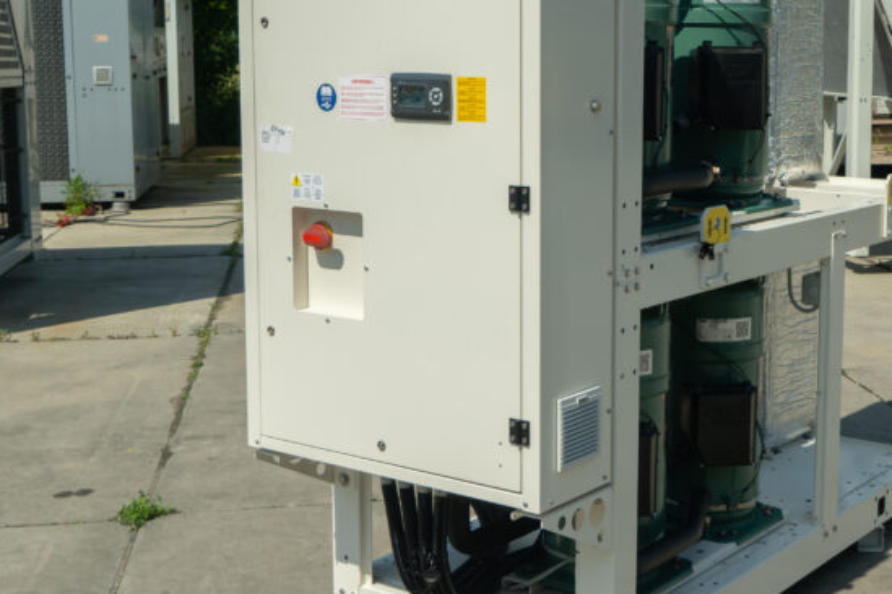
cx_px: 583
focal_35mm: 56
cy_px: 230
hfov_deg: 35.3
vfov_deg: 24.1
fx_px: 1387
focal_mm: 30
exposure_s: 1/160
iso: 100
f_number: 9
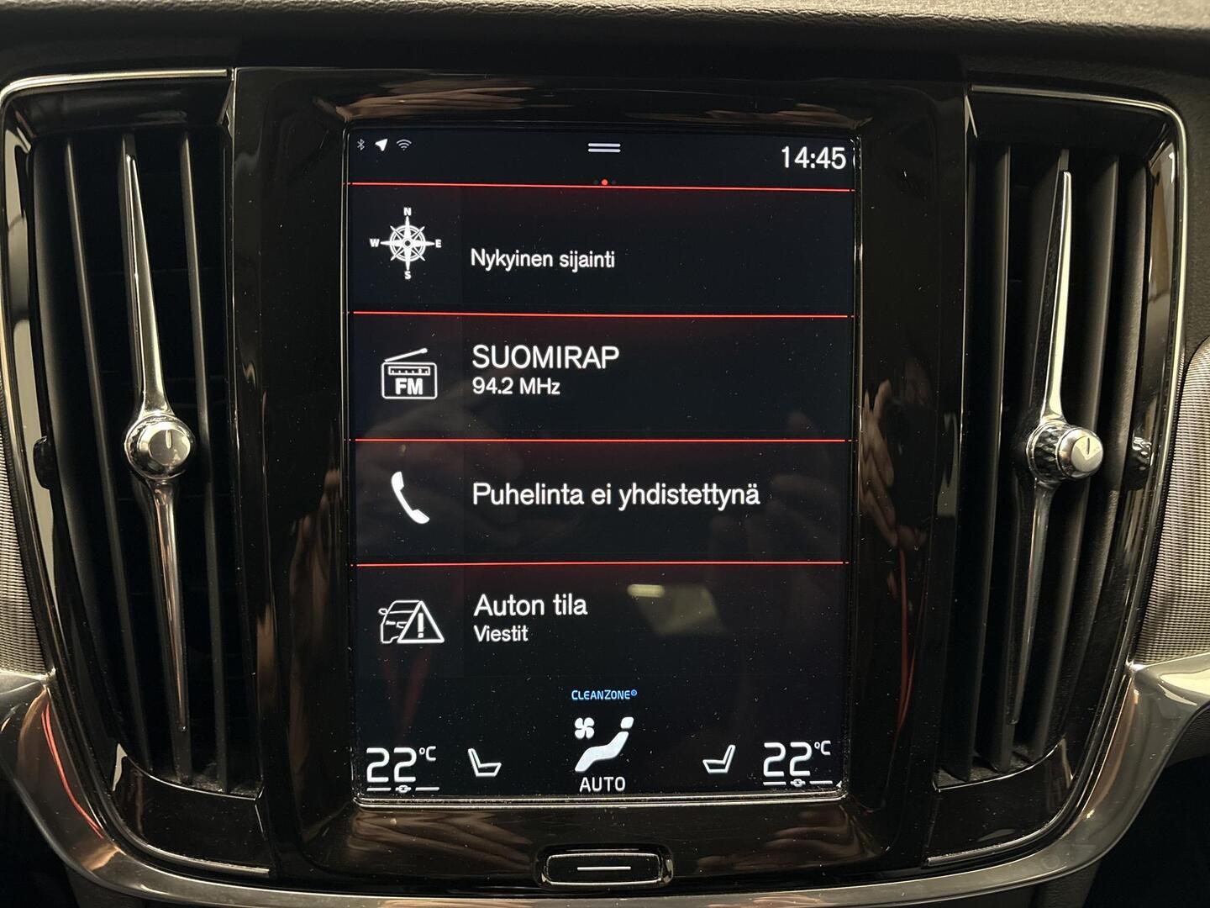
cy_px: 454
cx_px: 605
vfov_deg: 53.1
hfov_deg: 67.3
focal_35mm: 26
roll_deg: -1.7
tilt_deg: -24.2
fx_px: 909
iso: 1000
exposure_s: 1/25
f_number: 1.6
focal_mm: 5.96
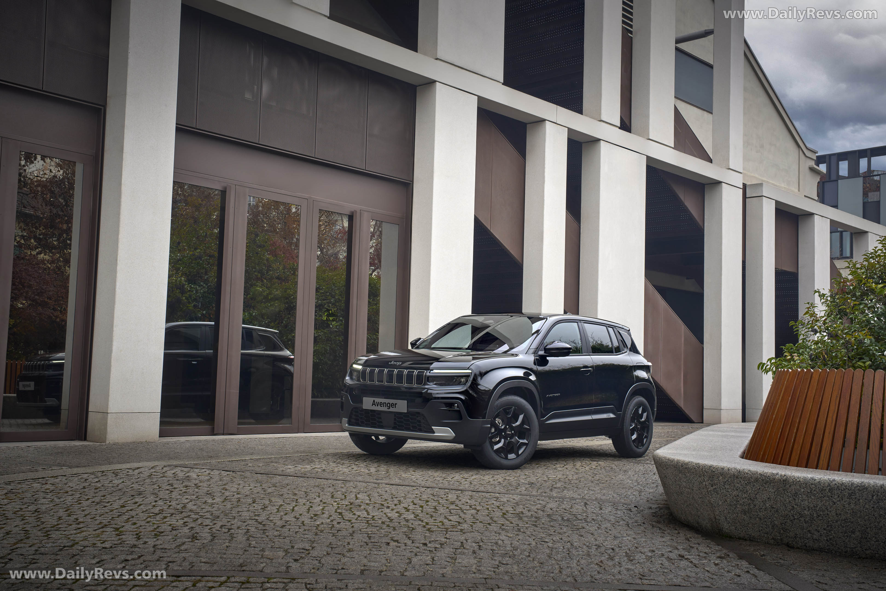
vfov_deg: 33.4
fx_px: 984
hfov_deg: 48.5
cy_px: 296
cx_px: 443
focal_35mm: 40
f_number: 10
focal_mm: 40
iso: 125
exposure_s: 1/8
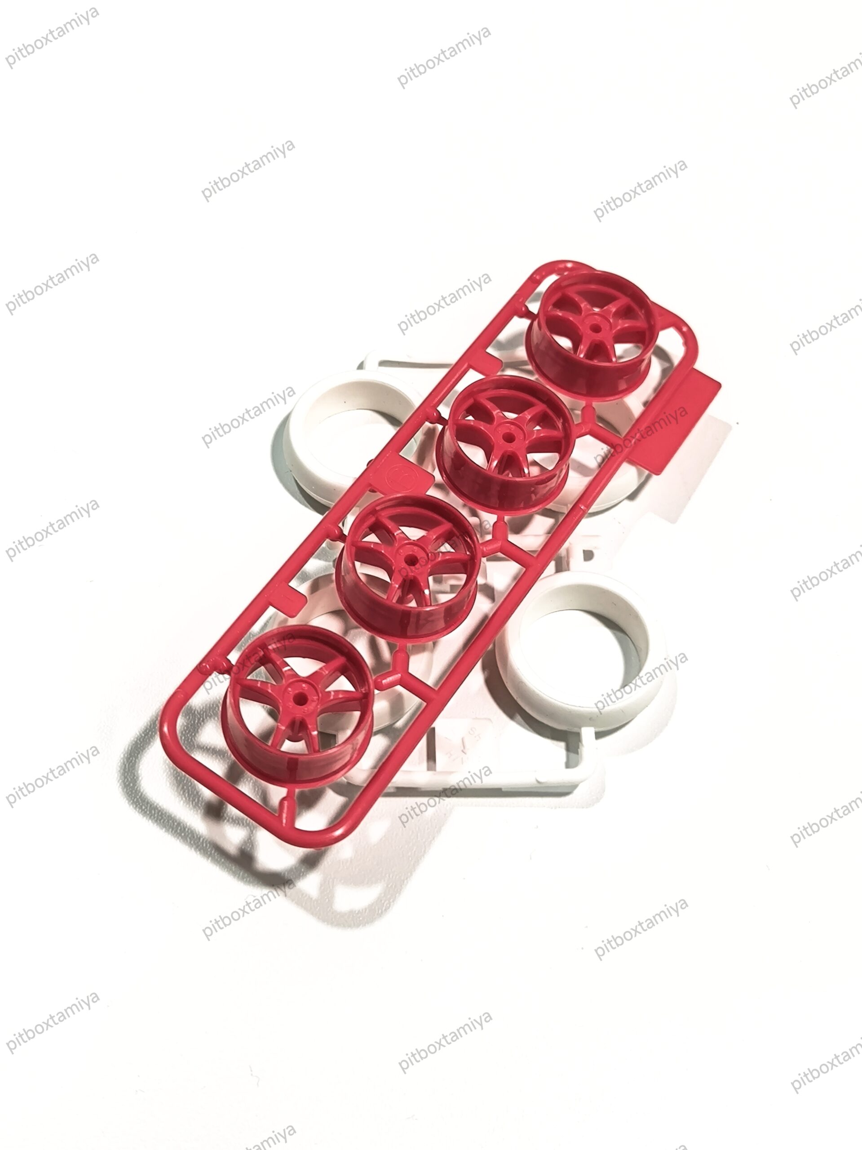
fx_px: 1428
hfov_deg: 33.6
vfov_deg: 43.9
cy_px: 575
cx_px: 431
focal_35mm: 43
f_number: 1.9
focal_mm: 6.92
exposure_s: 1/101
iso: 400
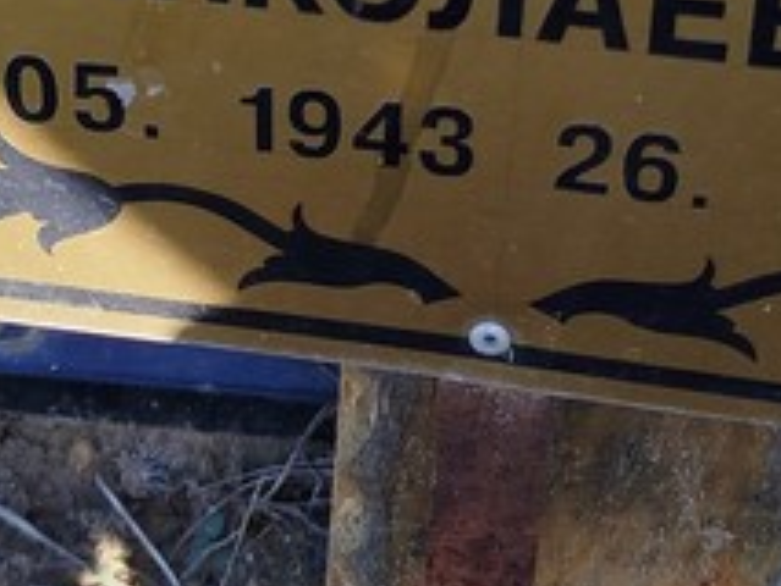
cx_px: 341
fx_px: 2032
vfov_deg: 16.1
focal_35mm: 90
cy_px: 11
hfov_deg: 21.7
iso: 50
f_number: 1.7
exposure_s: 1/363
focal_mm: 5.31
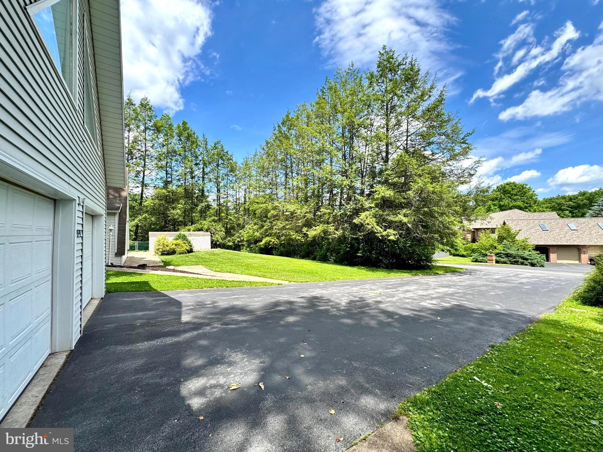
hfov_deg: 102.1
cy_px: 226
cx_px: 302
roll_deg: +0.5
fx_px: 244
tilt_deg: +1.1
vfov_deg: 85.7
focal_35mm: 14
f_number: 2.2
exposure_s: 1/812
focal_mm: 2.22
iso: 40
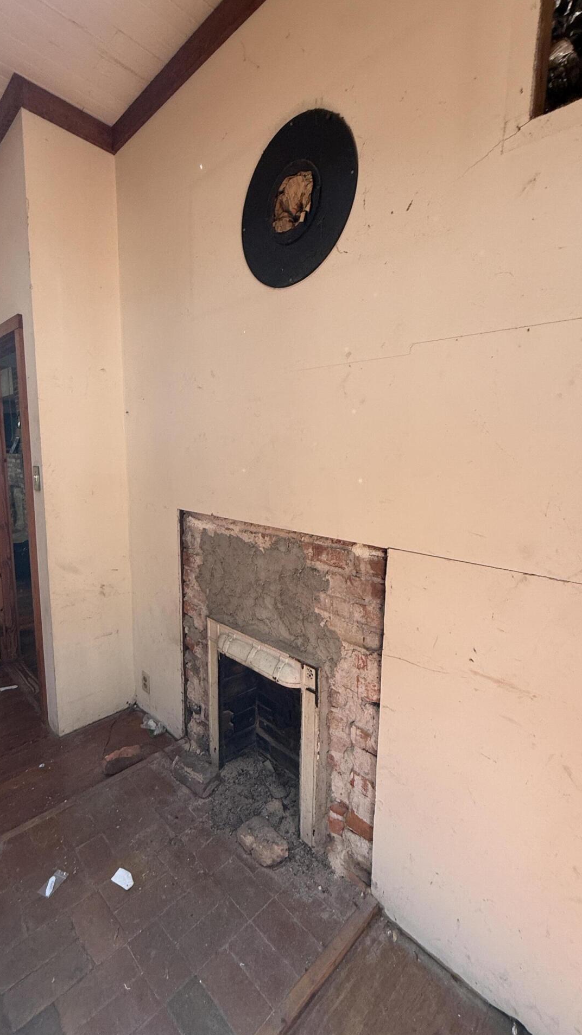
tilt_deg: -8.0
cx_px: 262
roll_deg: -3.8
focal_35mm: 16
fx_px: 439
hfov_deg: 66.9
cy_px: 516
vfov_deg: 99.4
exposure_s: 1/99
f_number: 2.2
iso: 80
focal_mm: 2.22
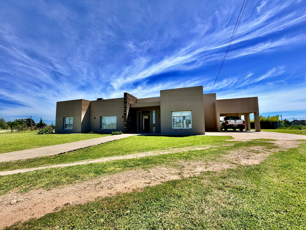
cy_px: 115
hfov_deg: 102.1
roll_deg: +1.3
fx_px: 124
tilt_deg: +5.7
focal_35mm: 14
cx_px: 153
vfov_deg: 85.7
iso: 20
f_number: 2.2
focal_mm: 2.22
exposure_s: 1/779
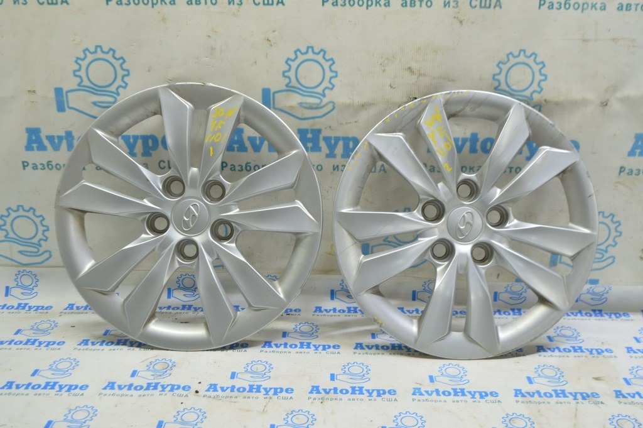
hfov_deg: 51.3
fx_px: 669
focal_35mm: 38
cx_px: 322
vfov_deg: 35.4
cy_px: 214
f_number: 5.6
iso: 400
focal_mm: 25
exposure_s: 1/20
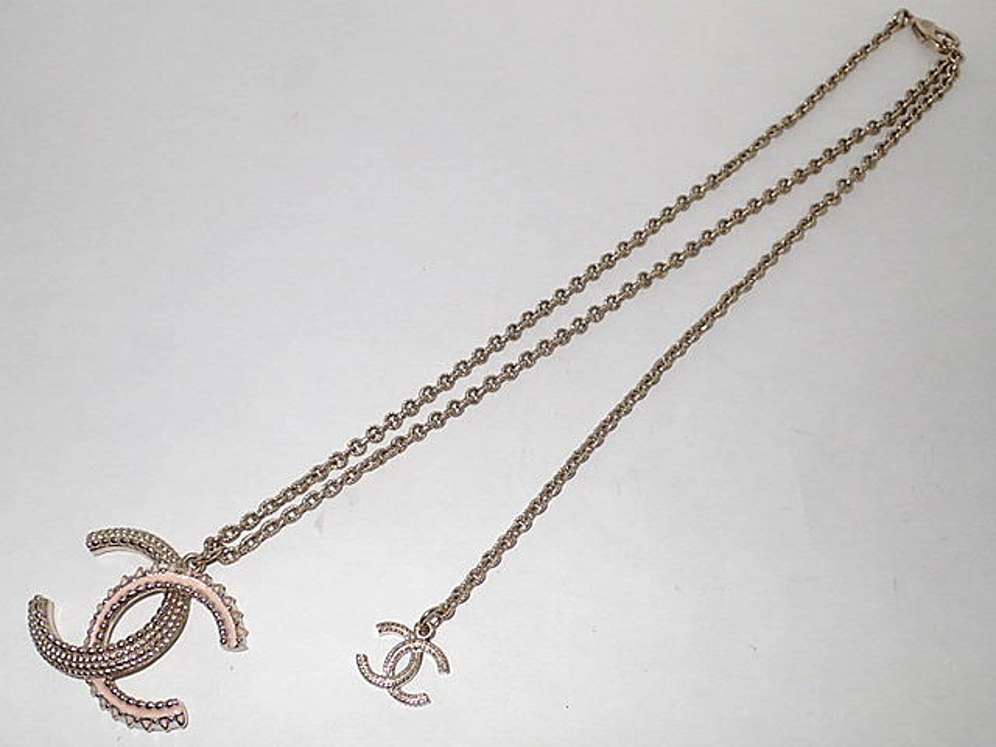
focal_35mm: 40
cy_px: 374
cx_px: 498
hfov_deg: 46.8
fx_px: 1151
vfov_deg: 36.0
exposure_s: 1/40
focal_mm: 7.34
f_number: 8
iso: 200
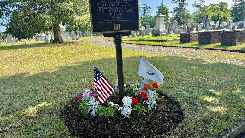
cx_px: 123
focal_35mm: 27
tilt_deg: -8.1
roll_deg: +4.3
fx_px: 175
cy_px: 58
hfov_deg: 69.9
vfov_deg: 42.8
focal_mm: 6.76
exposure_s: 1/1689
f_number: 1.78
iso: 100
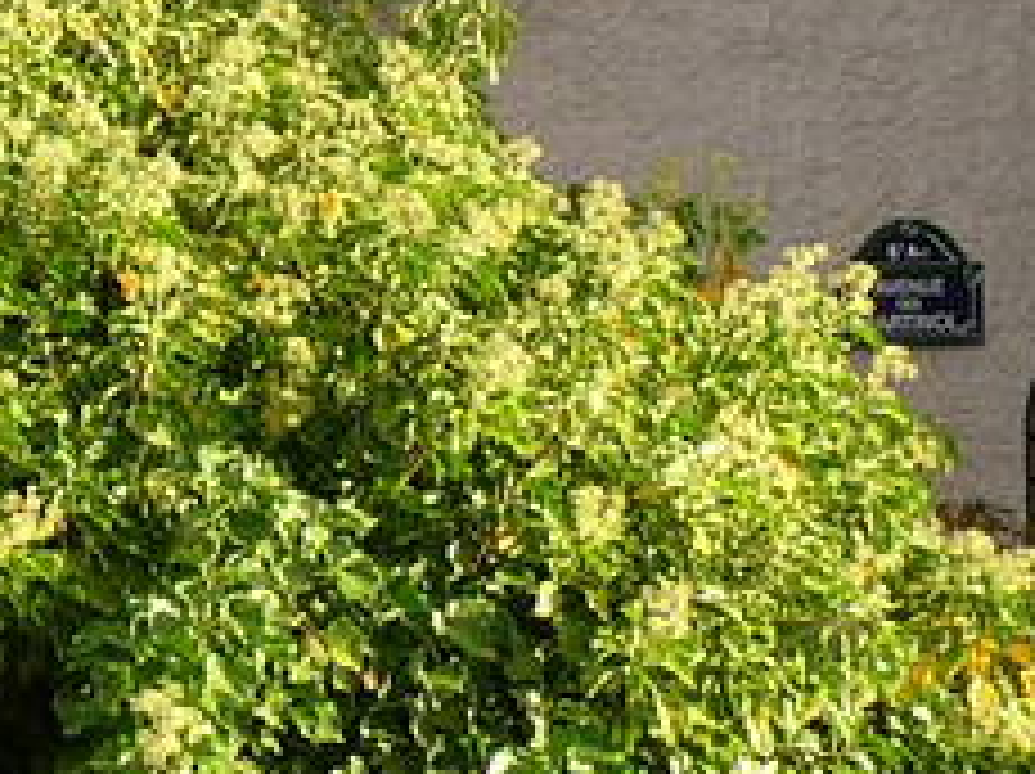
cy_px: -526
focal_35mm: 165
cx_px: -549
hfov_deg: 11.5
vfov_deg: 8.7
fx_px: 4928
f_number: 3.4
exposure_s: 1/100
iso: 100
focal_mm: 5
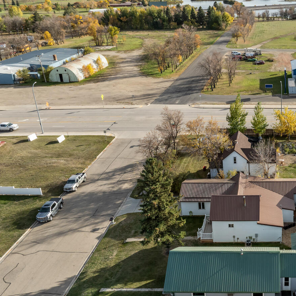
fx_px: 397
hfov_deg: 37.9
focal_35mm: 41
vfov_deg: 40.9
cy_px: 161
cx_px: 271
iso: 100
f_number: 5.6
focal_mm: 12.29
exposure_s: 1/400
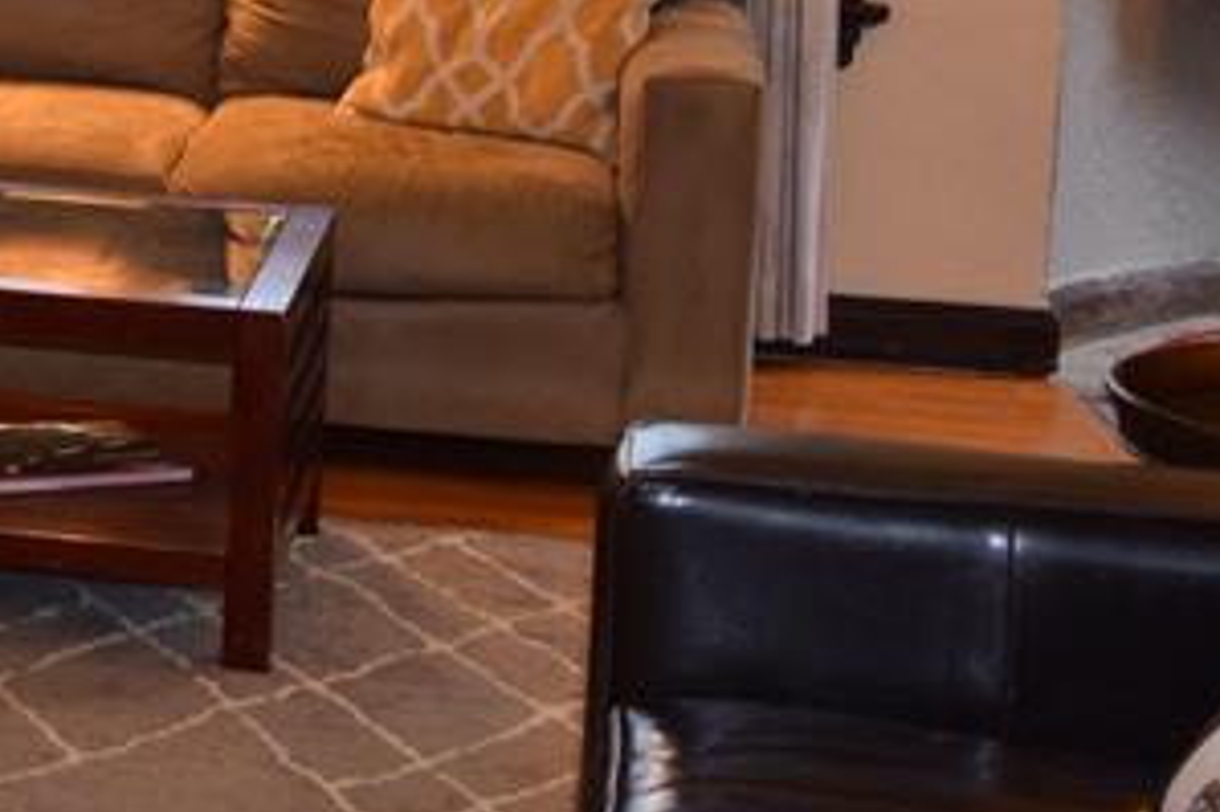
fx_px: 3319
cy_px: -226
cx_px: -435
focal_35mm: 98
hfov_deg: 19.0
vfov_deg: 13.5
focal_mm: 18
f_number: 4
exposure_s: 1/60
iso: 800
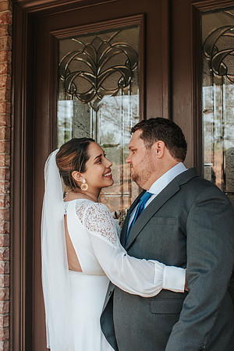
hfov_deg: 25.8
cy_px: 176
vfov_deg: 37.9
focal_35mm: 52
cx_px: 126
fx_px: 511
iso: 500
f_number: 3.5
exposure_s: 1/500
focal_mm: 35
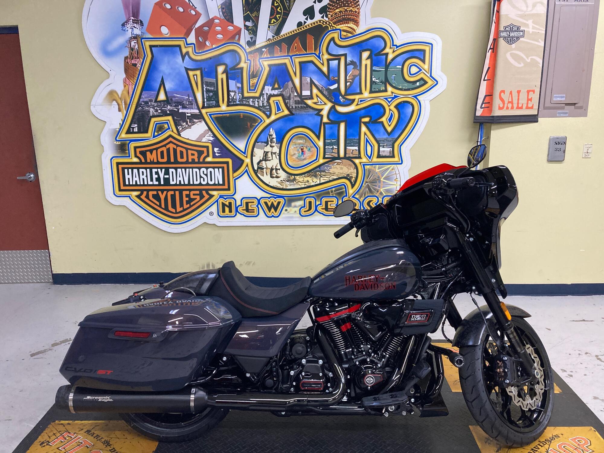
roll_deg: +2.1
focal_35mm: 28
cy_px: 226
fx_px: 489
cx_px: 302
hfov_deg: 63.4
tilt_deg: -12.7
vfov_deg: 49.7
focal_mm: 3.99
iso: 250
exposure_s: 1/60
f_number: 1.8
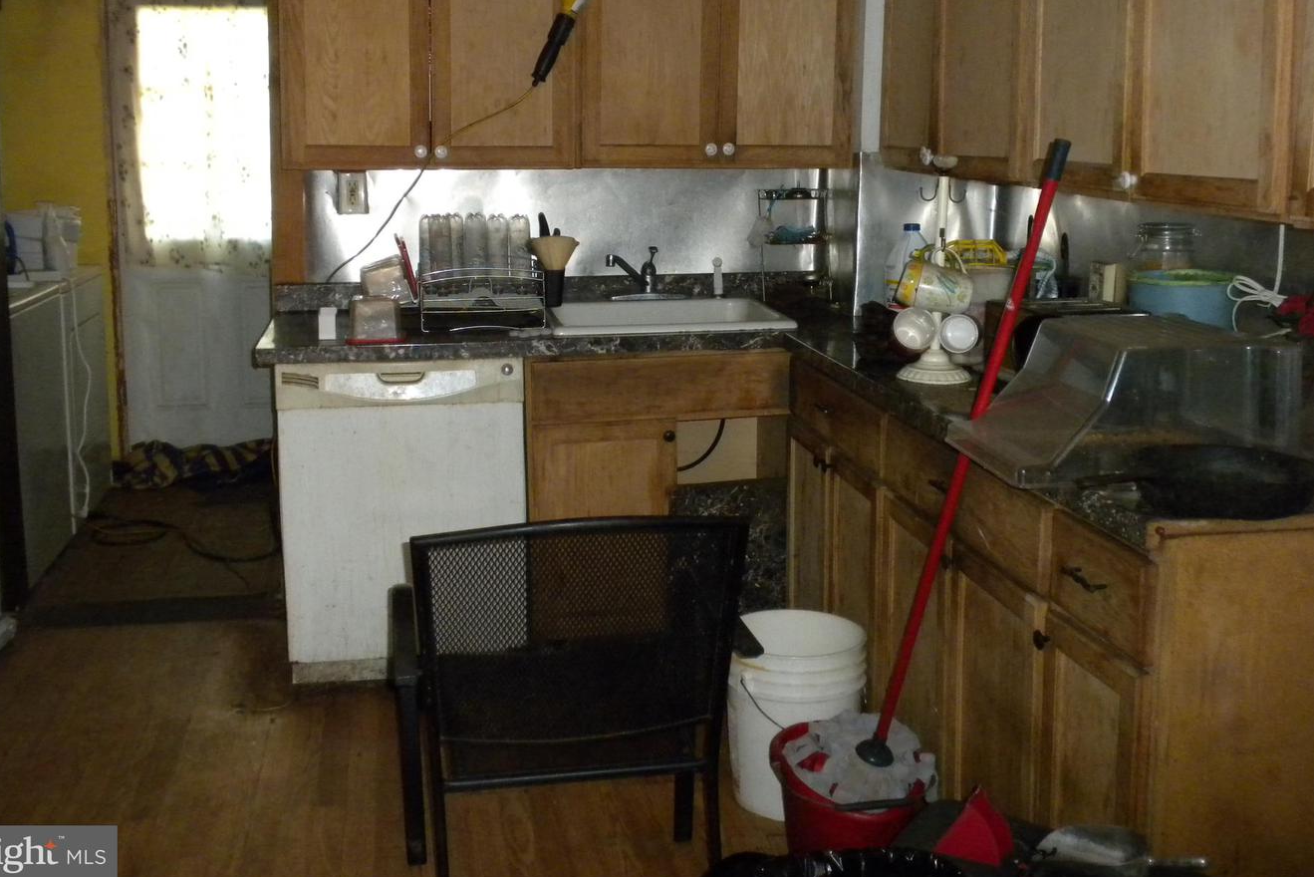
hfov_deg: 46.4
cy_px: 345
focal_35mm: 42
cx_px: 659
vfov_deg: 31.8
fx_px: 1533
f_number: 3.5
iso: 400
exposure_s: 1/30
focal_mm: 6.6
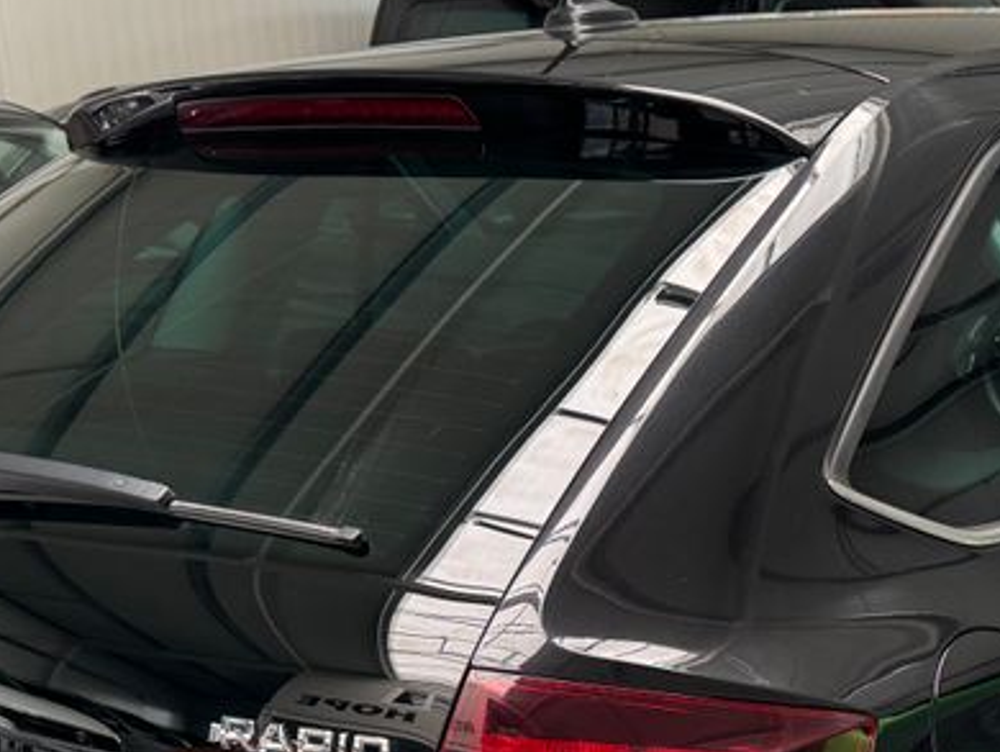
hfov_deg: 29.9
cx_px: 810
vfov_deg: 22.1
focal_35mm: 63
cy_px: 821
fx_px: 1821
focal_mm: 6.76
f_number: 1.78
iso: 125
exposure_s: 1/121
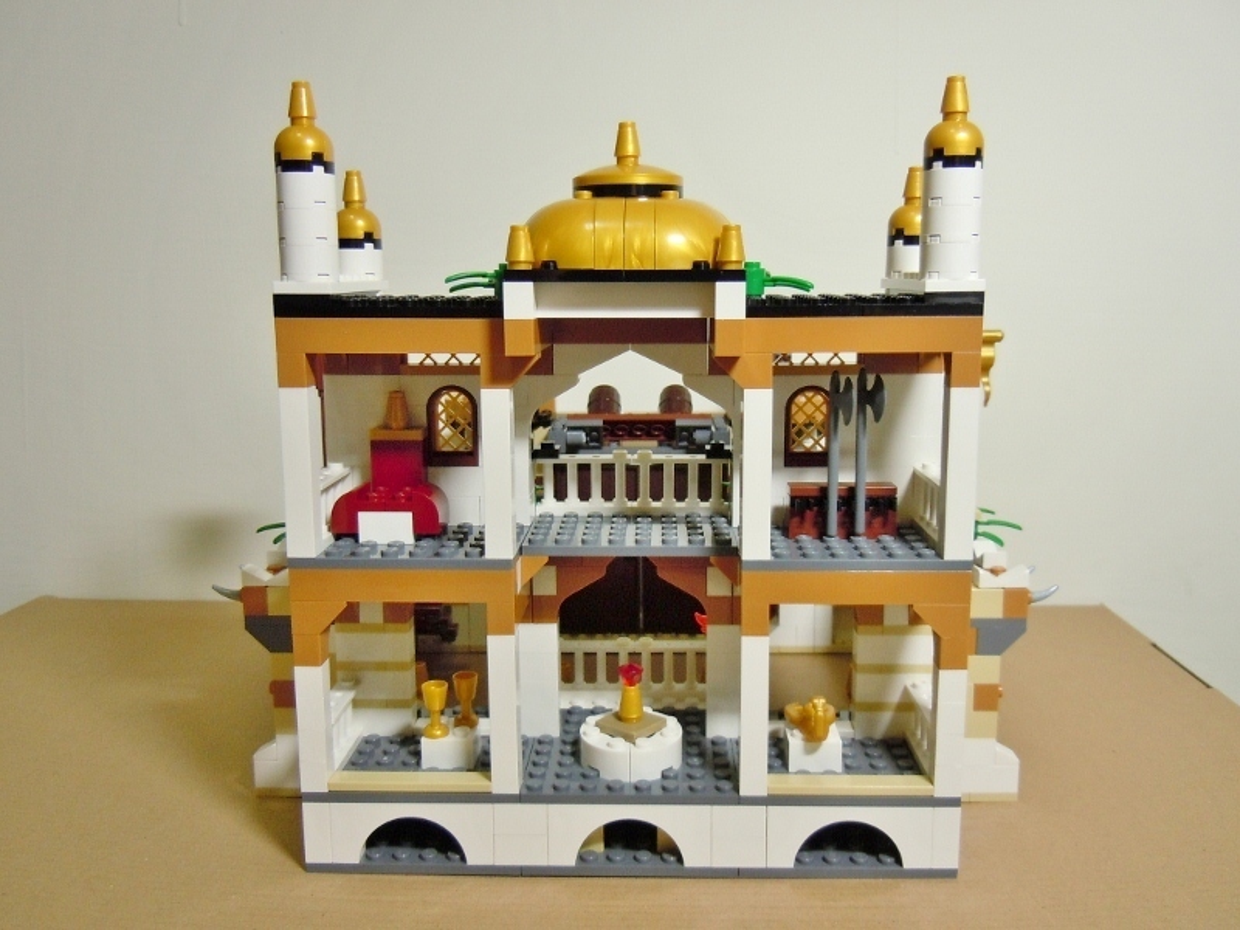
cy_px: 465
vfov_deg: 46.8
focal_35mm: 30
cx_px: 620
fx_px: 1075
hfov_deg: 60.0
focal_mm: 5.4
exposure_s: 1/15
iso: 200
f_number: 3.5
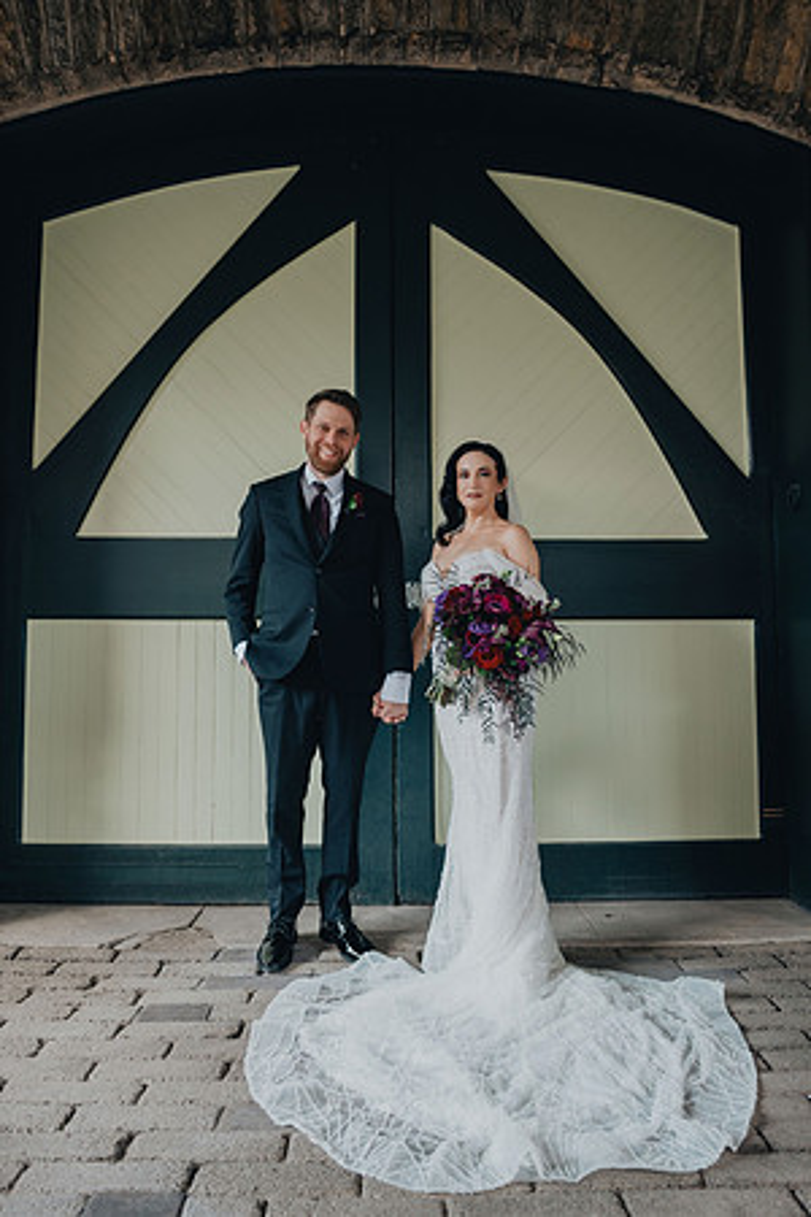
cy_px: 608
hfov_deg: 53.1
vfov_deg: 73.7
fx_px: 811
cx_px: 406
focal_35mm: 24
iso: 400
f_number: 4
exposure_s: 1/80
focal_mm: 24
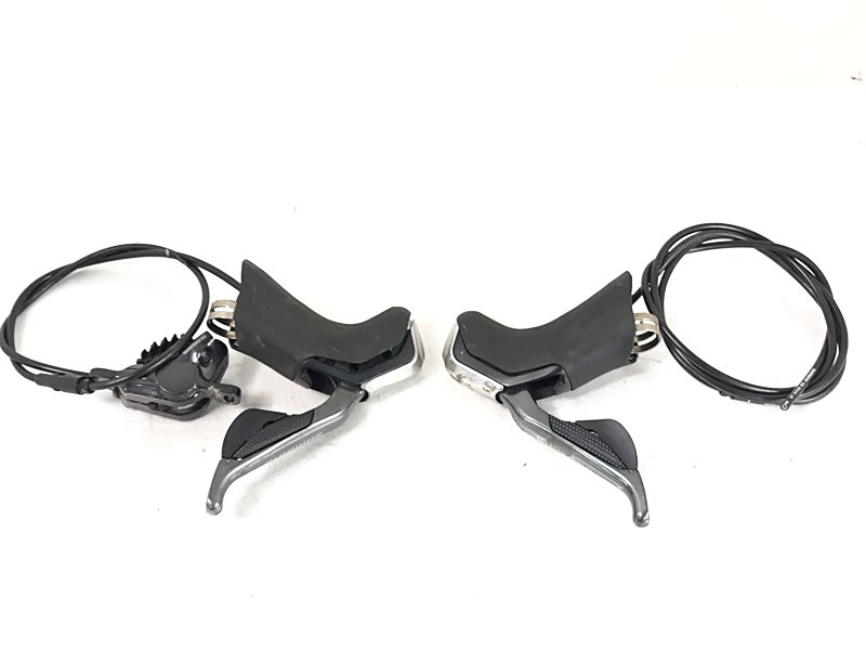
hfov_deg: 36.8
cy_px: 325
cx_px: 433
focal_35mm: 52
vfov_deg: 28.0
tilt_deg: -49.9
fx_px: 1301
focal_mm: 6
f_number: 2.4
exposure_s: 1/33
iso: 125
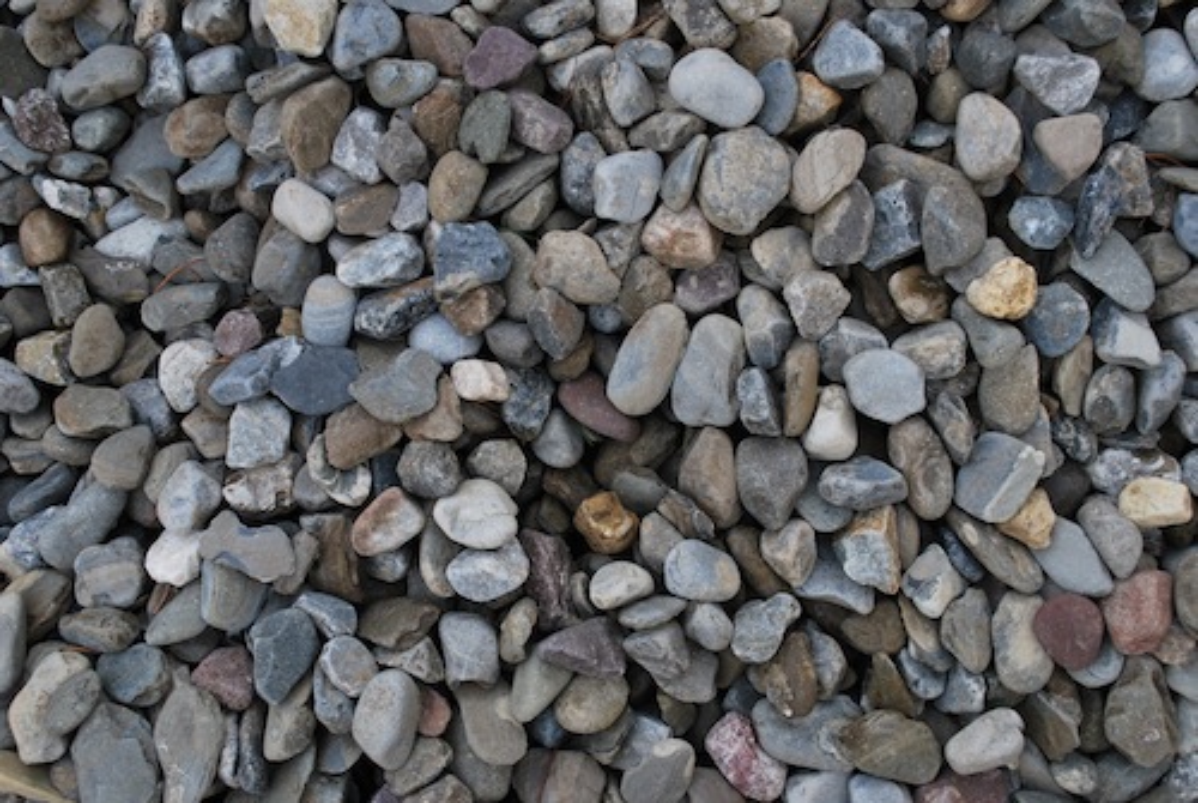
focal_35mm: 44
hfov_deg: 44.9
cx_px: 599
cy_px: 402
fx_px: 1450
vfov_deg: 30.9
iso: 100
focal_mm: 29
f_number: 6.3
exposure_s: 1/160
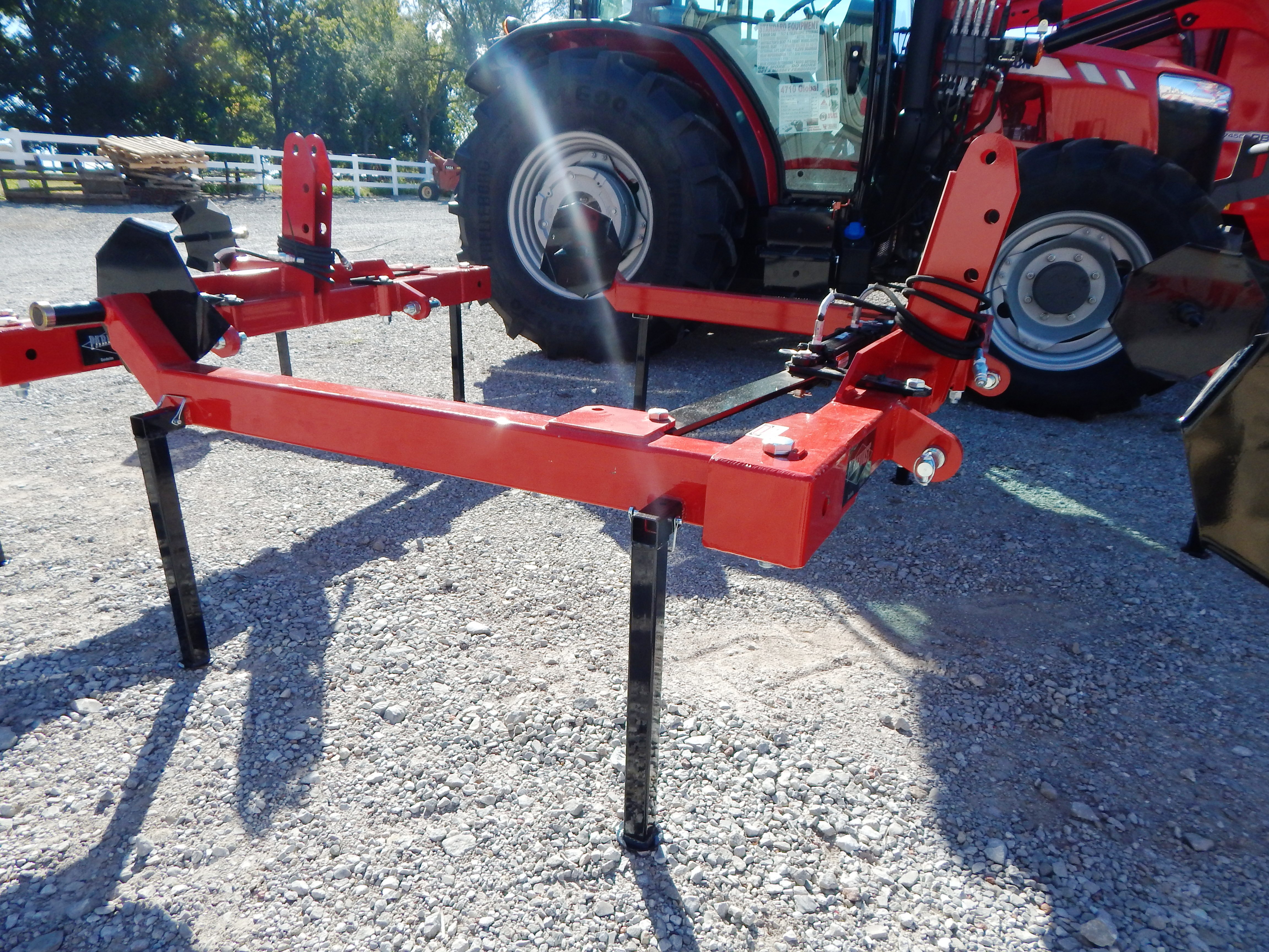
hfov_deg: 76.4
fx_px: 807
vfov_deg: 61.1
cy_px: 476
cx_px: 634
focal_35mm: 22
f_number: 3
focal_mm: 4
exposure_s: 1/1000
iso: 125
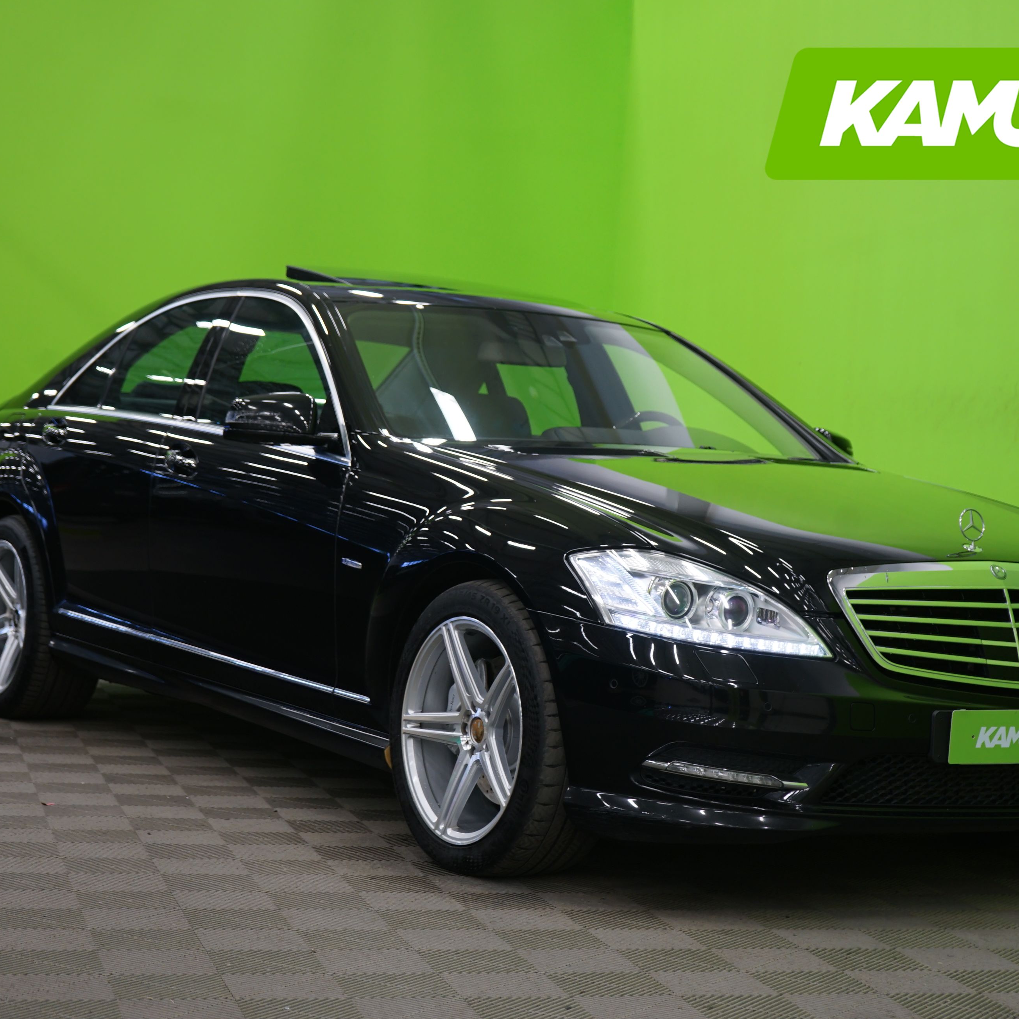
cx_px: 571
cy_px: 511
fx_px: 2265
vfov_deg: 25.4
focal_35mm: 68
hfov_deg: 25.3
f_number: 5
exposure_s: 1/10
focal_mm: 53
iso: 400
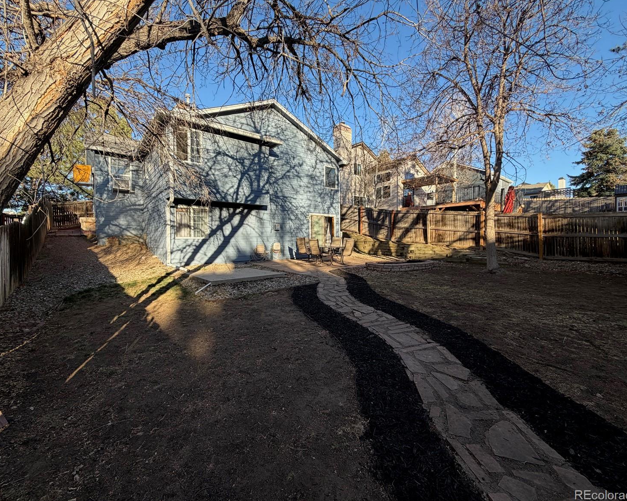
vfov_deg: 84.0
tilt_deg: -1.2
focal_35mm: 15
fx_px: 278
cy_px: 246
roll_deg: +0.9
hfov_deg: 96.7
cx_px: 300
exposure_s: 1/490
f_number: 2.2
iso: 64
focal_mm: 2.22
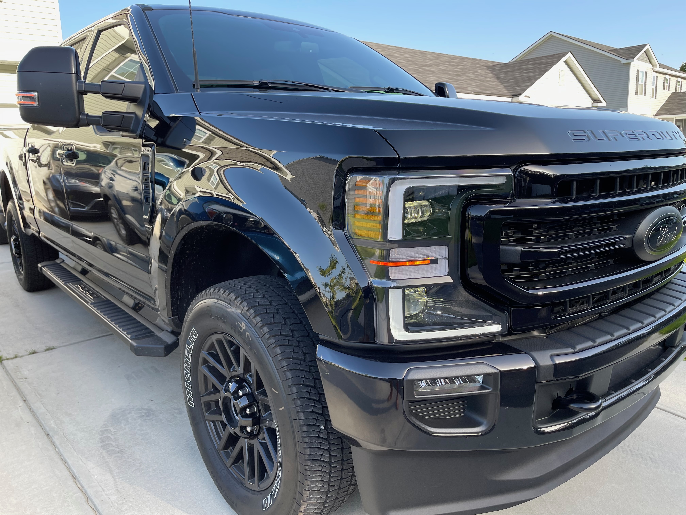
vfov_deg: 53.1
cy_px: 258
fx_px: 515
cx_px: 343
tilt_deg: -11.9
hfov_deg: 67.3
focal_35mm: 26
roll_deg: +1.7
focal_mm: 5.1
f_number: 1.6
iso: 32
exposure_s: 1/342
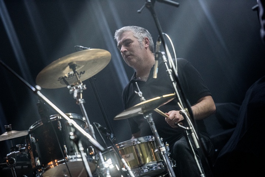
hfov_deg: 13.2
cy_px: 88
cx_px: 132
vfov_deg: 8.9
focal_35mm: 155
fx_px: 1142
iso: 4000
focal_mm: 155
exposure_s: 1/80
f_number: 2.8
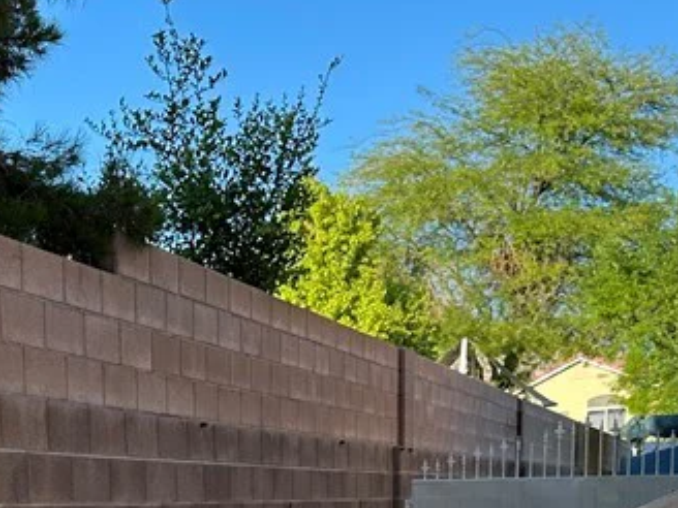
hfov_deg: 25.7
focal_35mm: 75
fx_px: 1469
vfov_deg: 18.2
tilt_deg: -6.8
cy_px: 681
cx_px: 170
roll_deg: +1.2
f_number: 1.78
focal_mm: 6.86
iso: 80
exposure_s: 1/918
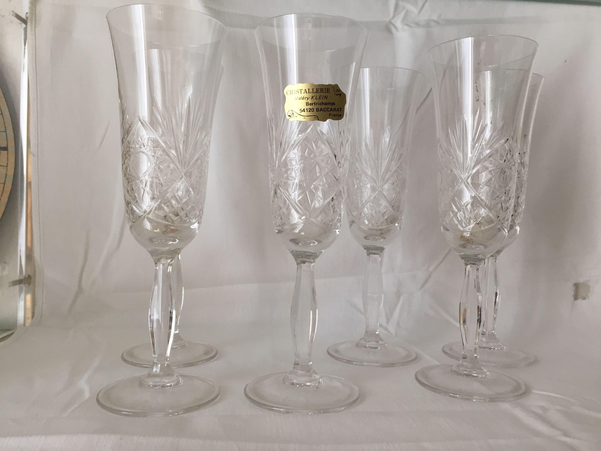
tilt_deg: -0.9
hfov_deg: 61.7
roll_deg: -0.8
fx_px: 503
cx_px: 300
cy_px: 226
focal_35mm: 29
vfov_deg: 48.2
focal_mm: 4.15
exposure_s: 1/33
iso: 32
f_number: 2.2
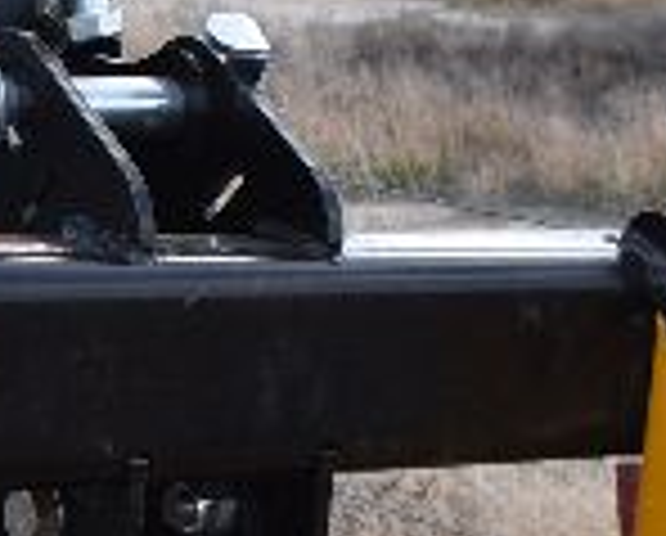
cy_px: 527
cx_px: -256
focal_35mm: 149
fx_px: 2950
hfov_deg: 12.4
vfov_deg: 10.3
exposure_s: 1/320
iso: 200
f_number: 9
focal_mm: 21
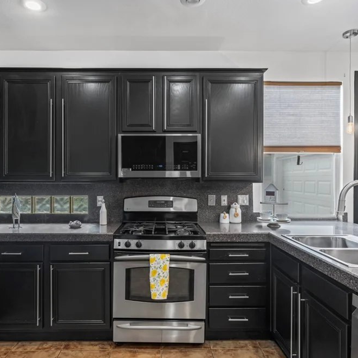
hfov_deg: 62.8
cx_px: 161
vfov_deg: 62.9
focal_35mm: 25
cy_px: 181
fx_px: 293
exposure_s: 1/250
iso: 400
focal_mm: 19
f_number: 8
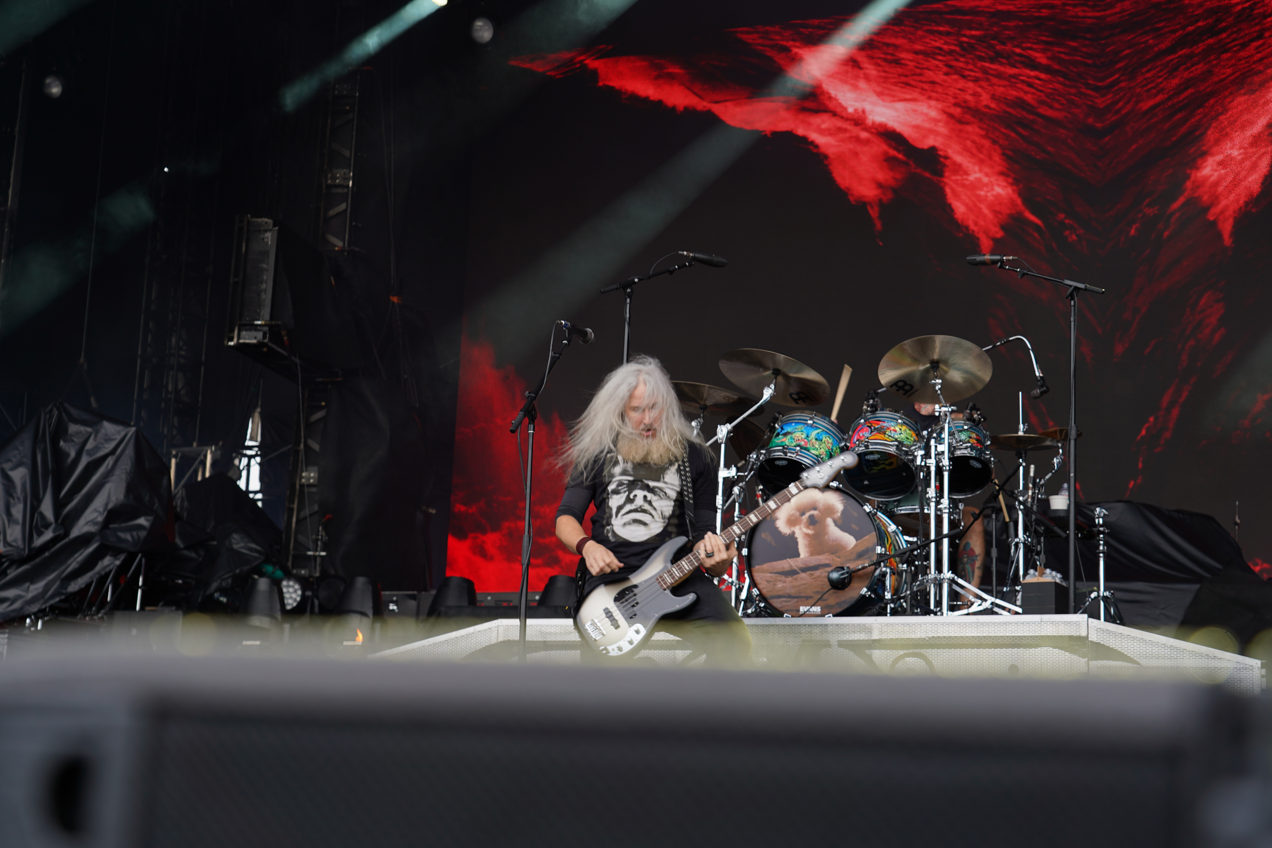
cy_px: 424
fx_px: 1908
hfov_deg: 36.9
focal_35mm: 54
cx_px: 636
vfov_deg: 25.1
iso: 100
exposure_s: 1/125
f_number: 5.6
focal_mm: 54
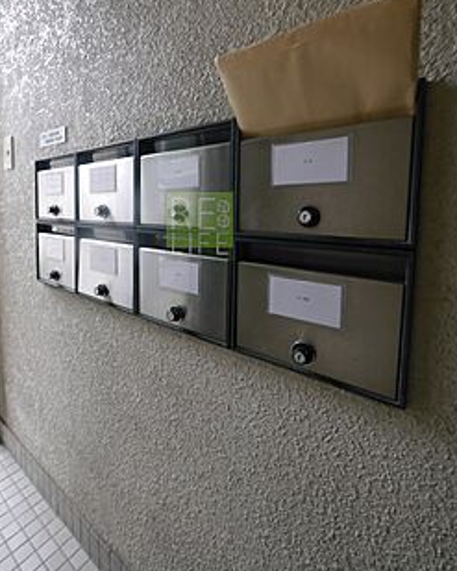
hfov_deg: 76.6
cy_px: 225
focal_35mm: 17
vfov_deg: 88.4
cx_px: 200
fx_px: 288
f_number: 4
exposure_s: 1/60
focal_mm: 7
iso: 800
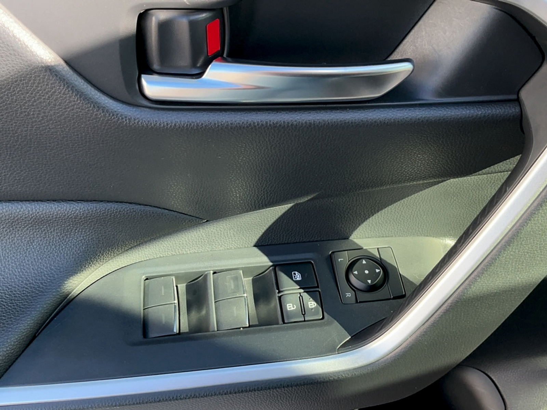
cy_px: 205
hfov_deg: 60.0
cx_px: 274
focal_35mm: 30
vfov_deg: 46.8
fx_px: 474
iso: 32
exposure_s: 1/138
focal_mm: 3
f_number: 1.8
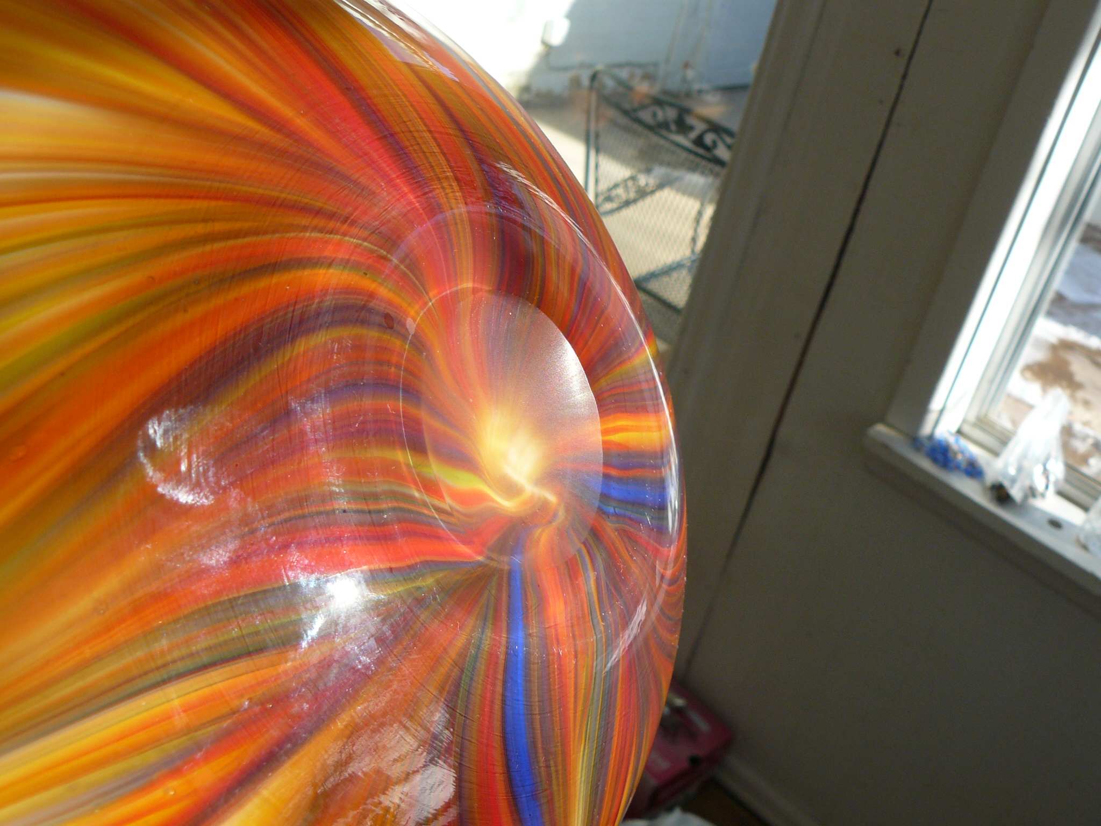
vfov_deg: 39.7
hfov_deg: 51.4
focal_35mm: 36
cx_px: 550
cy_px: 413
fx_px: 1145
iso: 100
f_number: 4
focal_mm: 6
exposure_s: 1/160
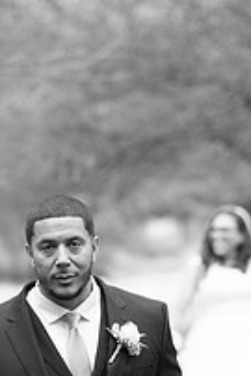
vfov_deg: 10.8
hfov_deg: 7.3
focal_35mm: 189
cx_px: 95
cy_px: 374
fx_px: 1973
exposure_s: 1/400
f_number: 2.2
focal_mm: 85
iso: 125
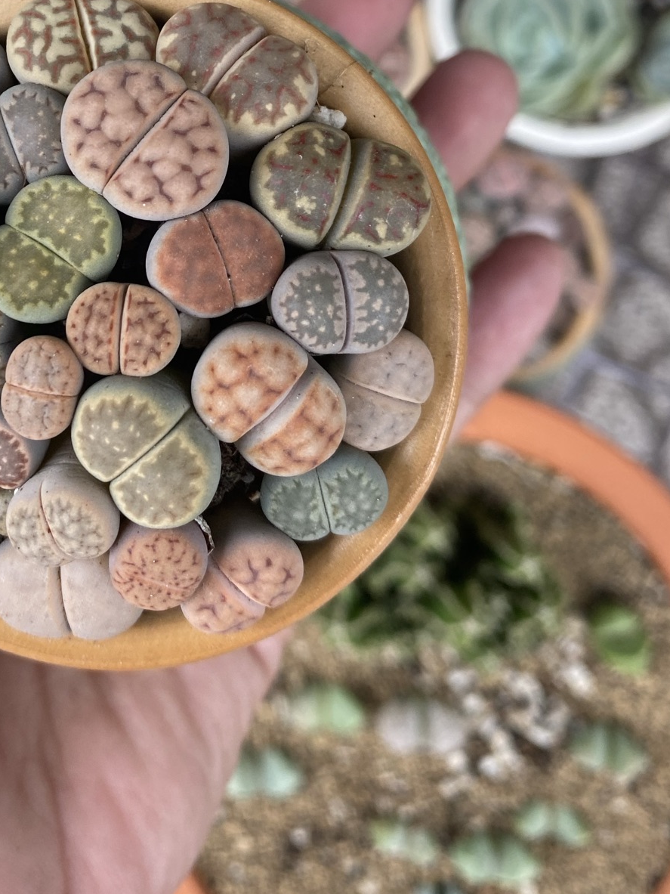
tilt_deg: -78.1
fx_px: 1162
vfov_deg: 40.3
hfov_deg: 31.4
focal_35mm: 45
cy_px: 175
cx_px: 141
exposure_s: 1/344
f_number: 1.8
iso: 32
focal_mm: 4.25
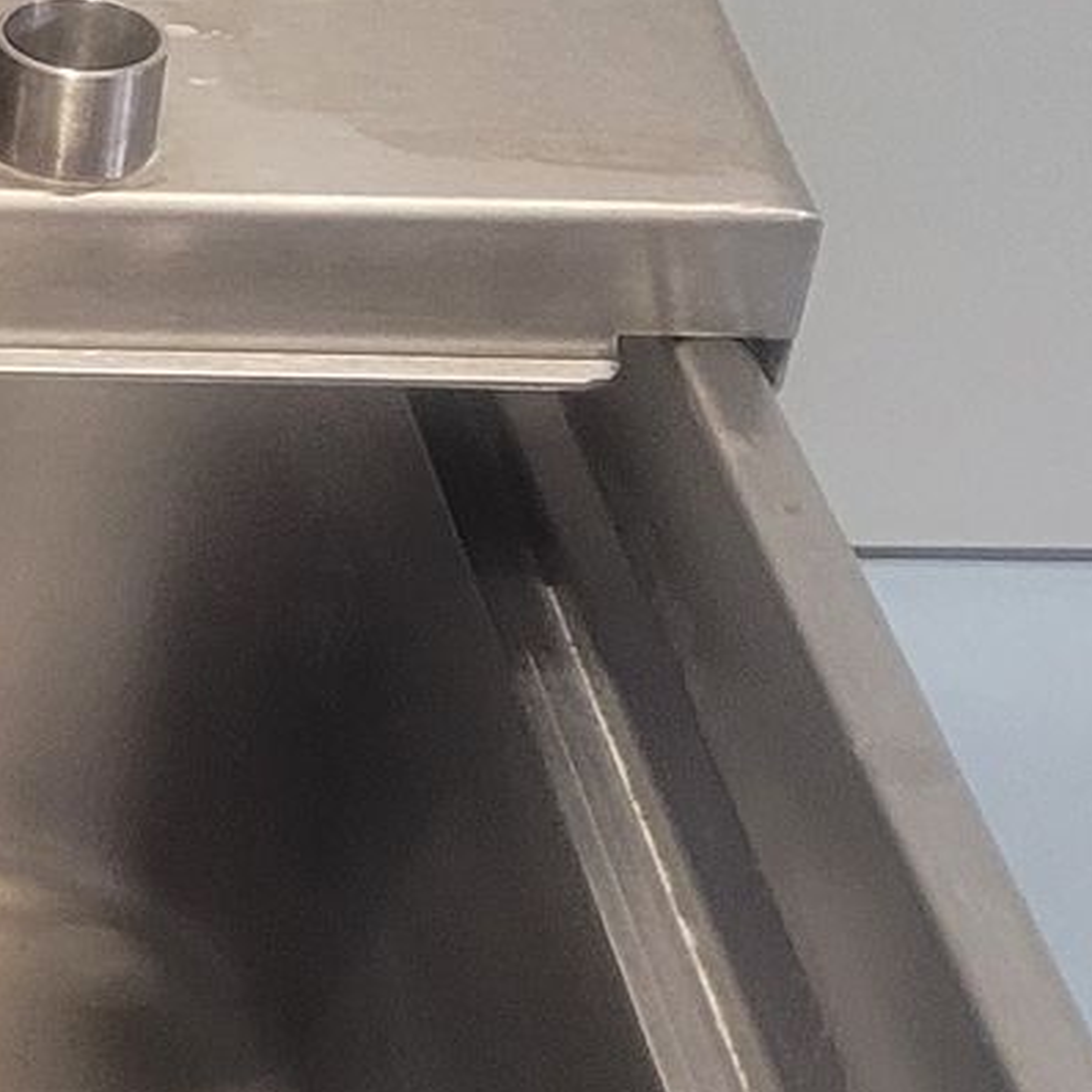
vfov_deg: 12.4
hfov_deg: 11.7
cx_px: -774
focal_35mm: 140
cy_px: 875
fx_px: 4997
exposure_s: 1/100
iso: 320
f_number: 1.8
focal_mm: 5.4
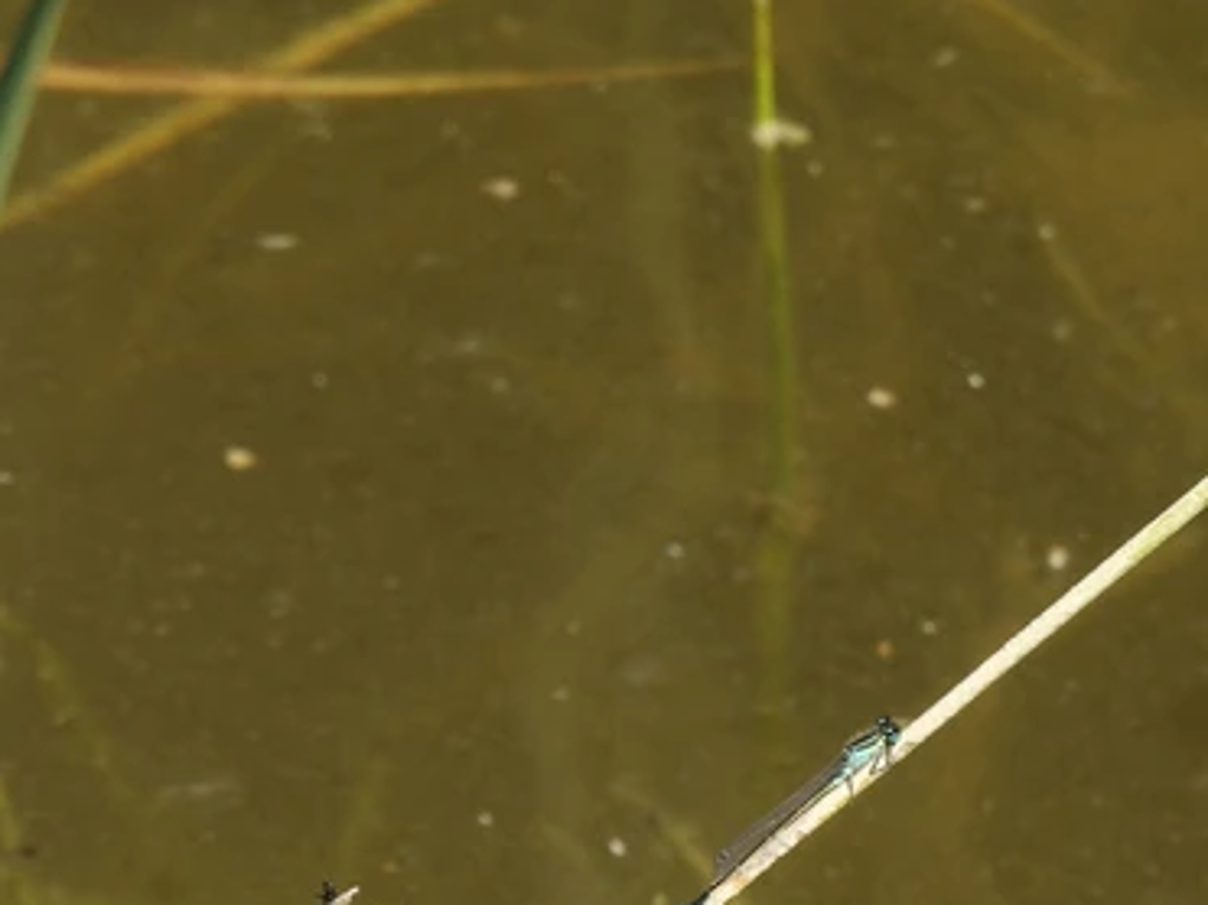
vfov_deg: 1.2
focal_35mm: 1209
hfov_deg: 1.6
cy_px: 768
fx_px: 42177
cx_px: 830
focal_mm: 125
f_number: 6.3
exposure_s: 1/320
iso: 100
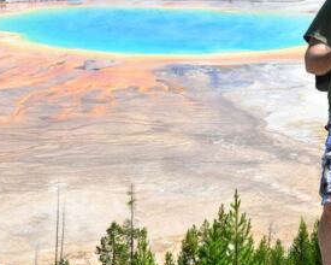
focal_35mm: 85
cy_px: 72
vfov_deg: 18.0
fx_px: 833
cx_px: 299
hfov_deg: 22.0
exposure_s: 1/400
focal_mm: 26
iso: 200
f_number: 10
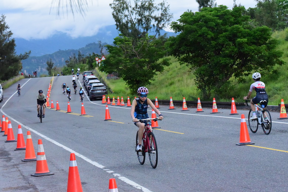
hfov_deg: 18.6
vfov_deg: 12.5
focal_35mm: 110
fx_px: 880
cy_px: 96
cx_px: 144
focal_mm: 110
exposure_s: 1/3200
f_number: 14
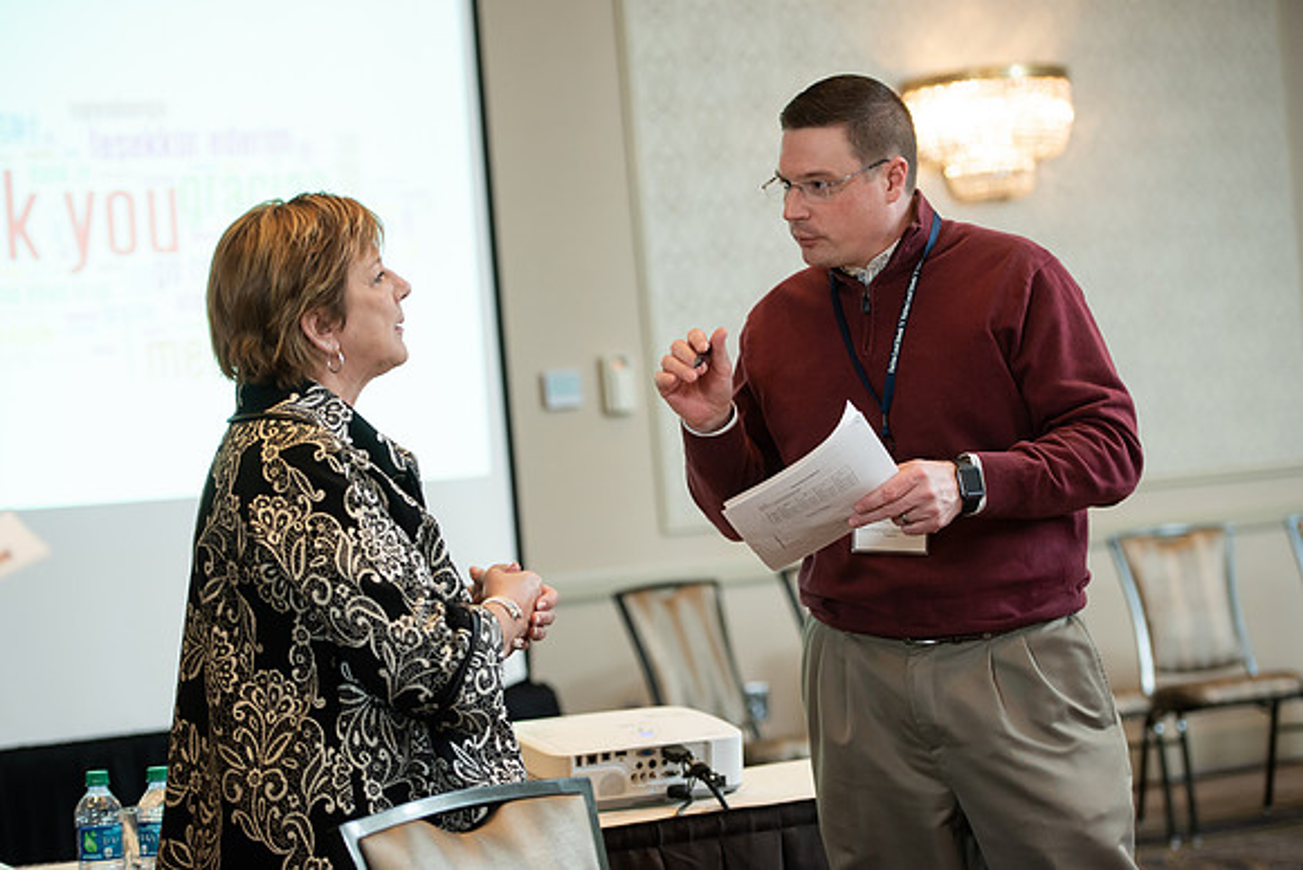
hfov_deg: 23.9
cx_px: 652
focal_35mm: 85
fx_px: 3077
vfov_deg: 16.1
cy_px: 435
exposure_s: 1/160
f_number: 3.2
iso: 1250
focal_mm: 85
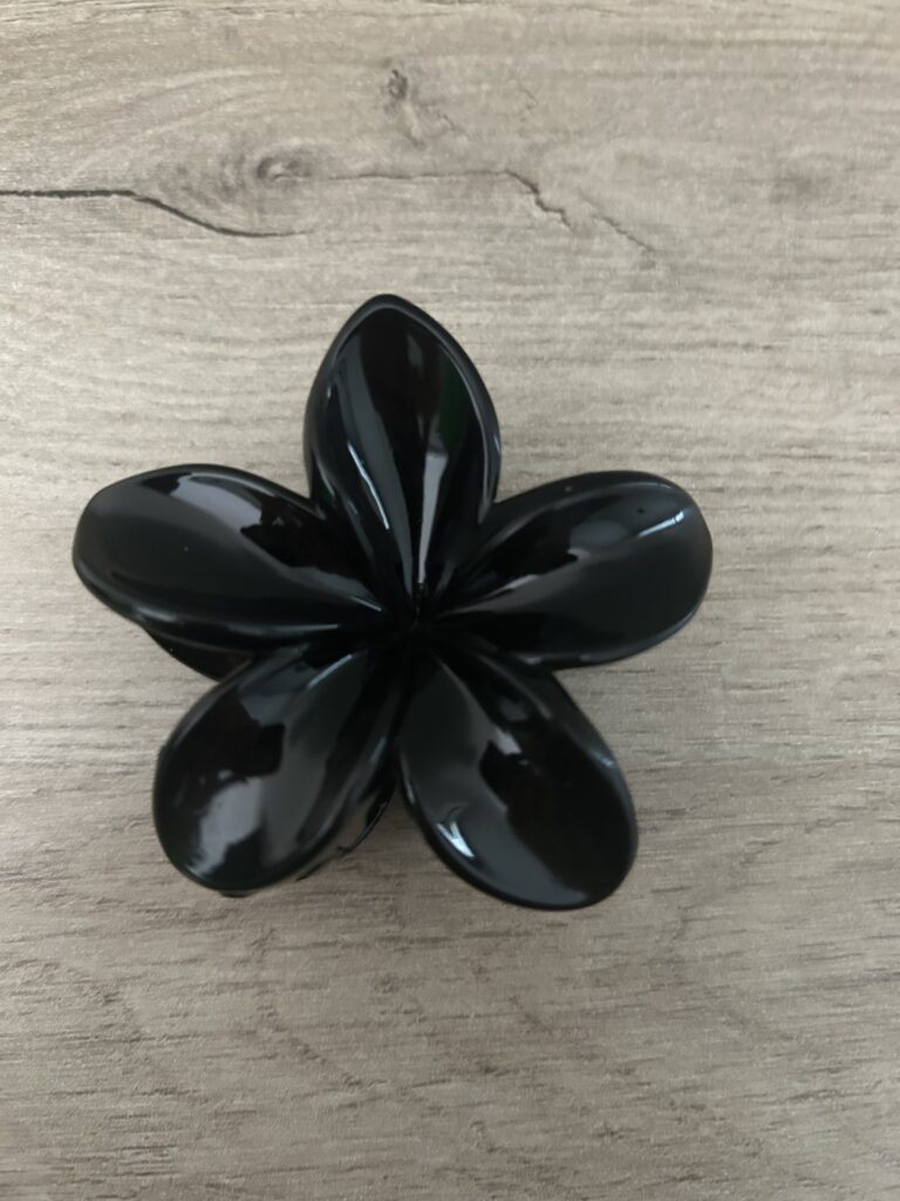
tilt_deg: -84.1
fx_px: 901
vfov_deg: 67.3
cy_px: 600
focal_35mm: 26
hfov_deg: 53.1
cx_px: 450
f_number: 1.5
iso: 640
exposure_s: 1/37
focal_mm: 5.7
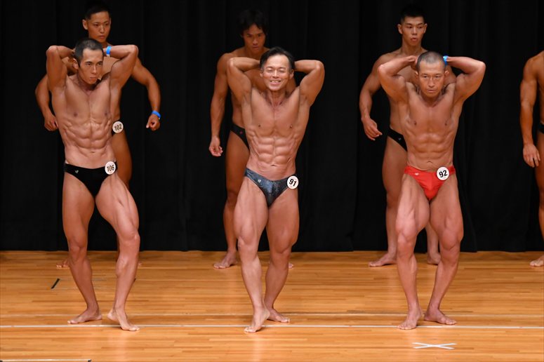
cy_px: 181
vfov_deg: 5.1
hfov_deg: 7.6
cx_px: 272
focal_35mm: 270
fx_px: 4078
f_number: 5.6
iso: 3200
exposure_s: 1/400
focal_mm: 180
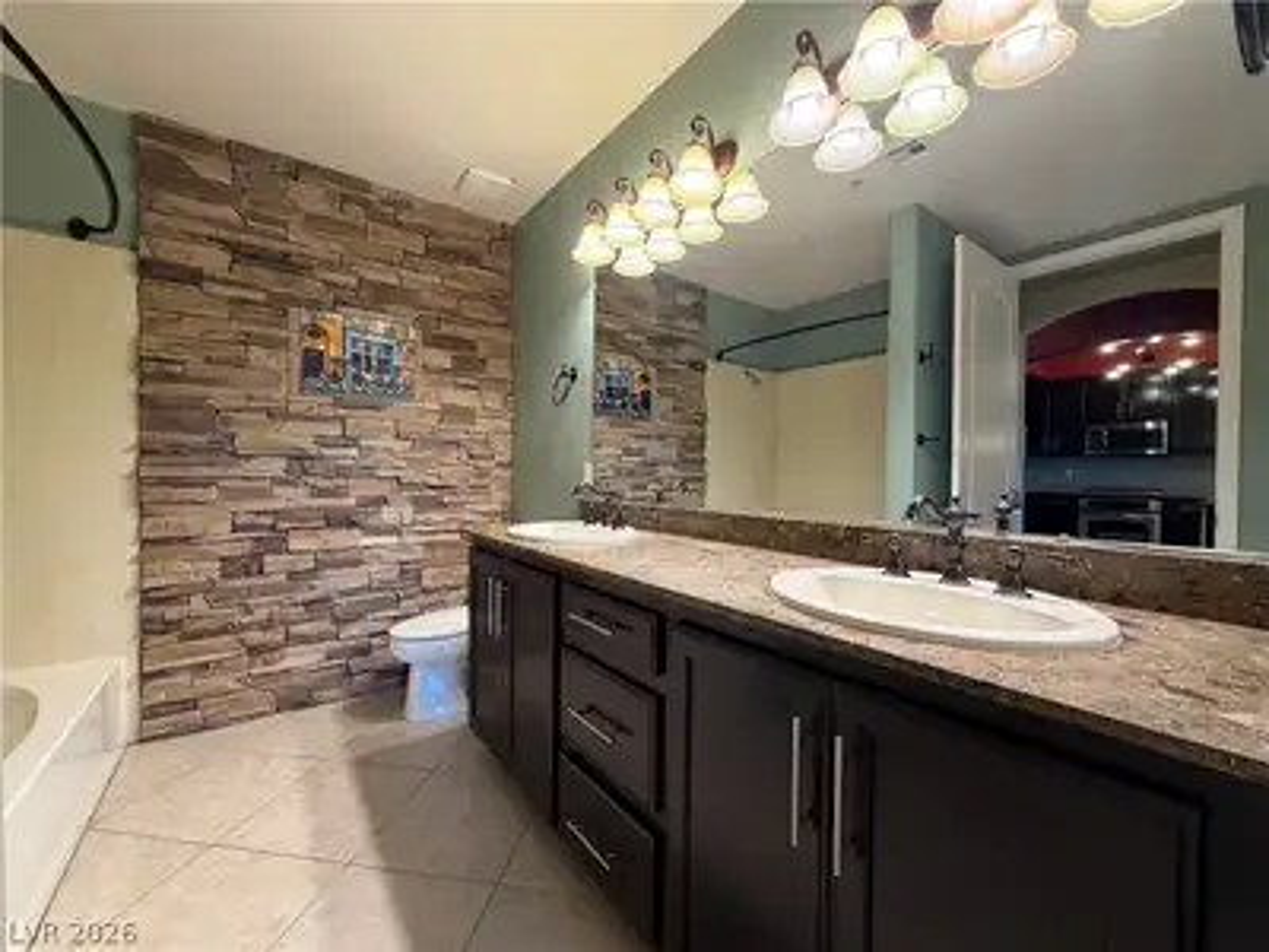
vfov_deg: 85.7
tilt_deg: +0.0
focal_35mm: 14
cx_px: 634
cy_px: 476
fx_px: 513
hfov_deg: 102.1
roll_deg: -1.1
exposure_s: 1/60
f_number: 2.2
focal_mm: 2.22
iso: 250
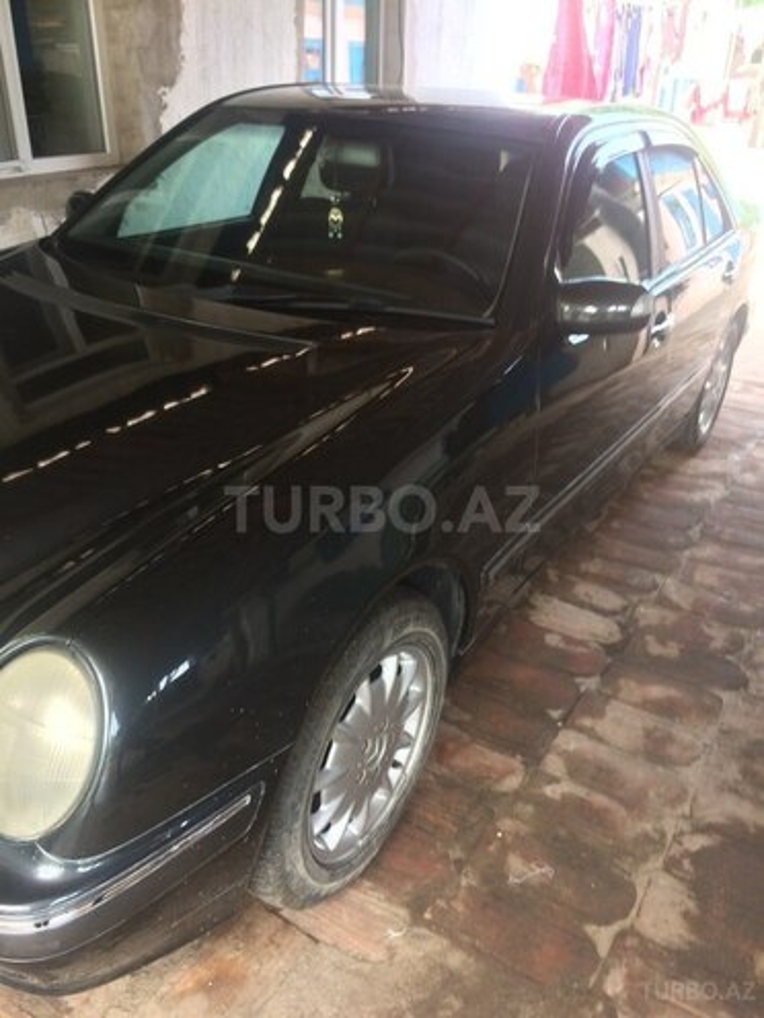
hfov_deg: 48.2
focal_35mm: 29
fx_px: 853
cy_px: 509
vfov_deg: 61.7
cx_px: 382
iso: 50
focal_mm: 4.15
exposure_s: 1/50
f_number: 2.2
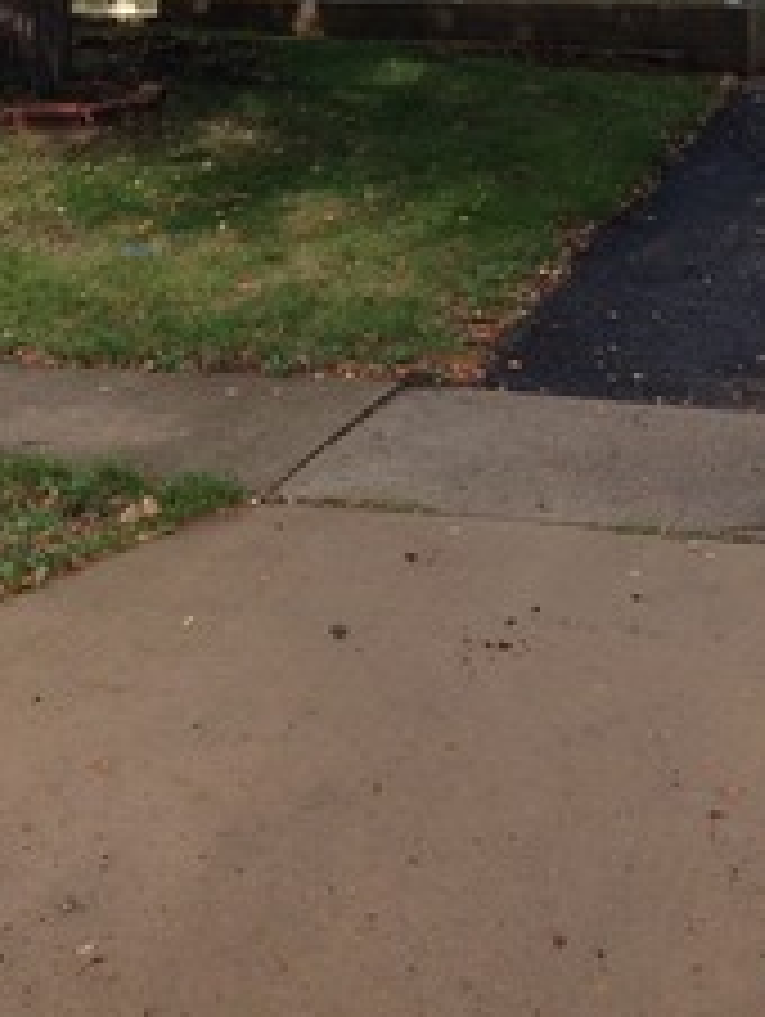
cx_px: 630
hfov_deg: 20.8
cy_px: 40
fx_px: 2059
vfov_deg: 26.5
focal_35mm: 70
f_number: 2.4
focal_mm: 4.12
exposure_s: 1/507
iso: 50
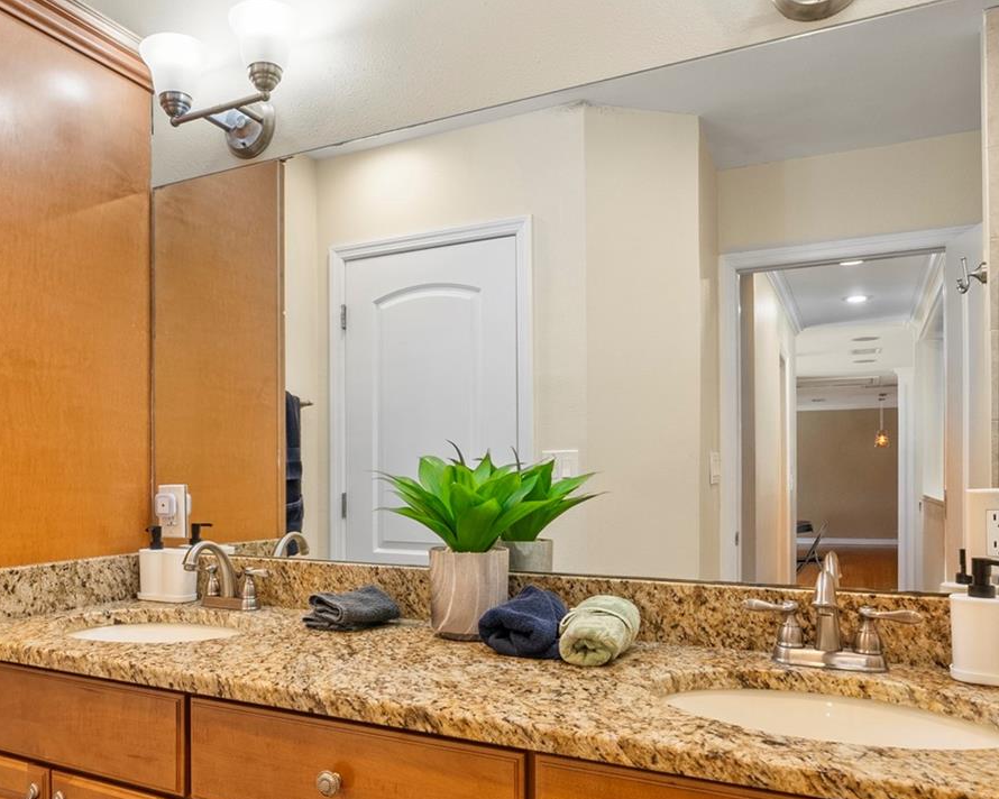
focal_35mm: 27
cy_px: 490
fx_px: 798
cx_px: 372
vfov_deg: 52.7
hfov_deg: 63.1
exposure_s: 1/2
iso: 640
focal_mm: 16
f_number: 8
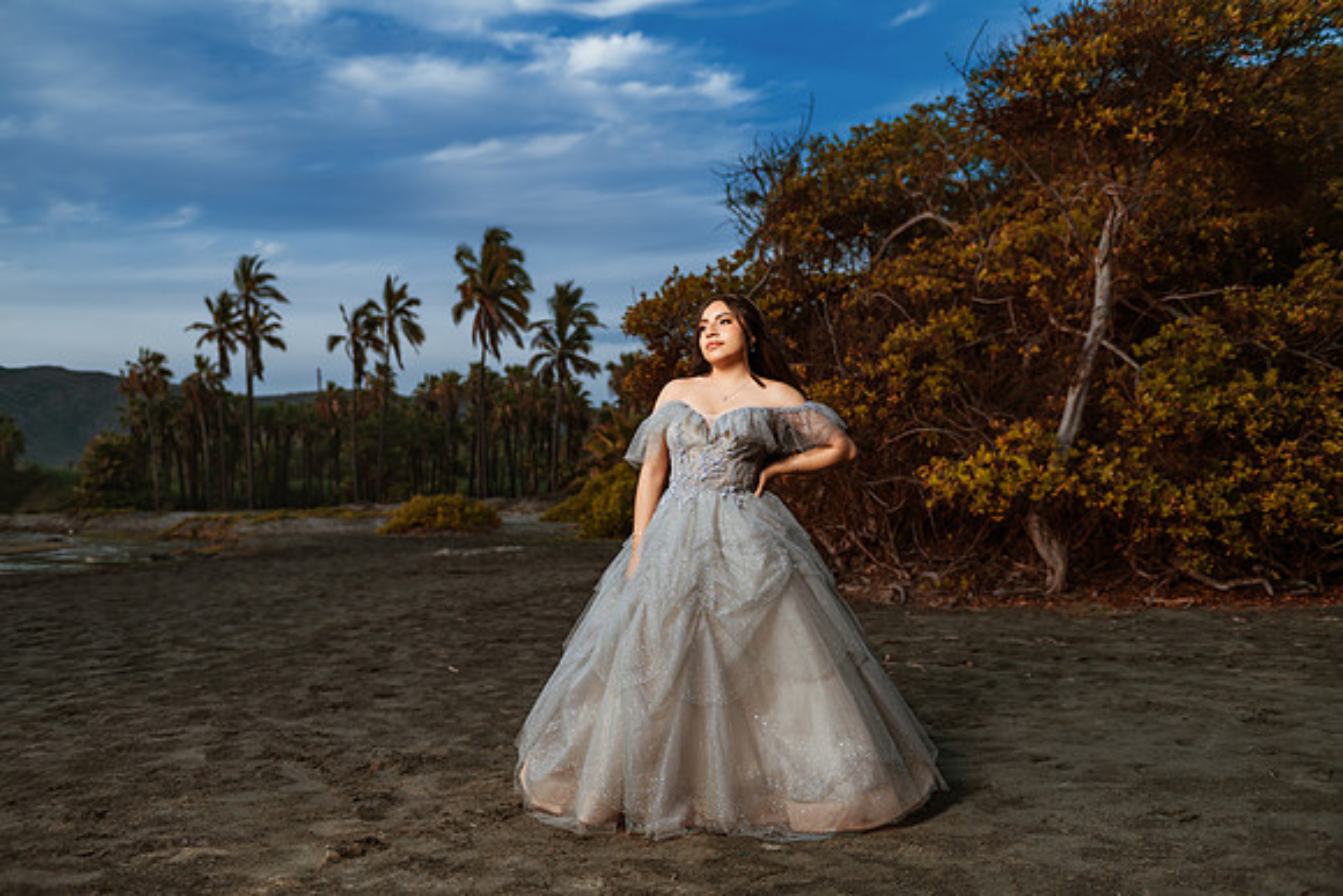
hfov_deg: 58.7
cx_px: 672
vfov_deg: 41.1
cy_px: 448
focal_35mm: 32
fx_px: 1194
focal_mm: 32
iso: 100
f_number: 2.8
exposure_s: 1/800
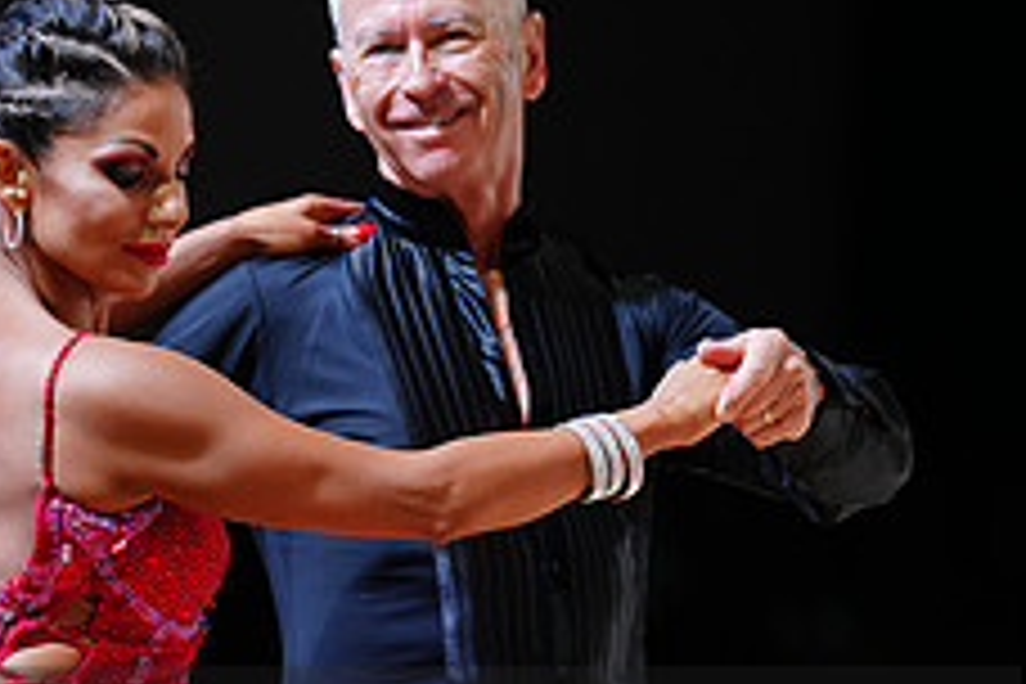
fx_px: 10174
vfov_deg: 3.8
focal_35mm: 357
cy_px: 819
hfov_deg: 5.8
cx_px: 403
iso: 640
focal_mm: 140
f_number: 2.8
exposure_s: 1/400
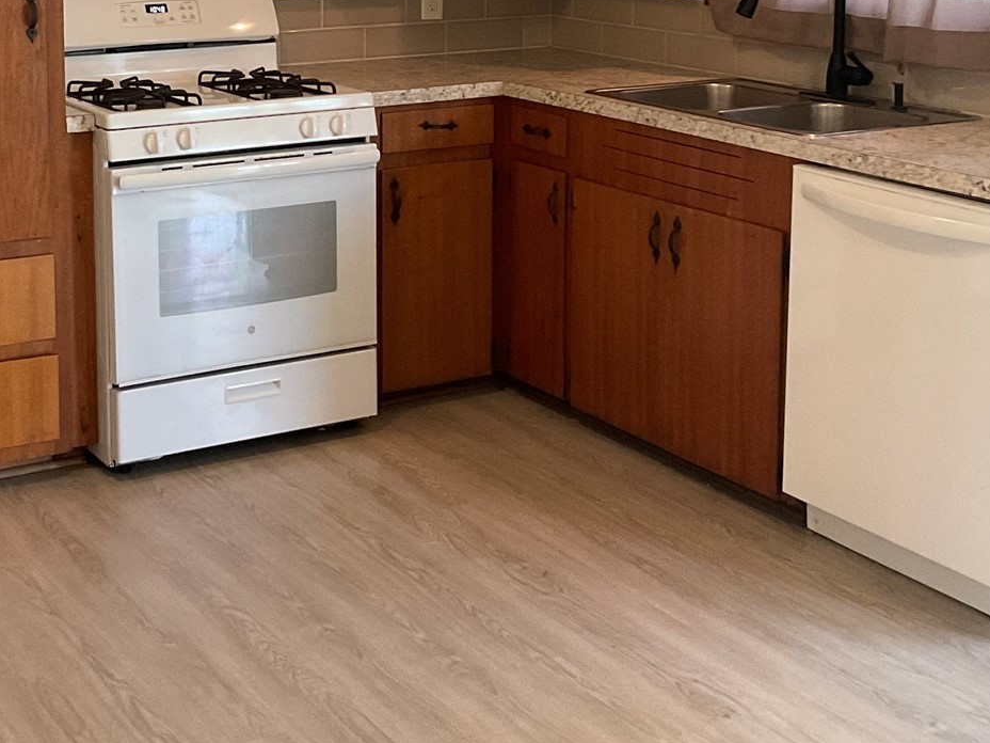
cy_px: 97
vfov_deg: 23.9
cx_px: 306
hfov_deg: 31.8
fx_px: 1716
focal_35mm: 60
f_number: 1.8
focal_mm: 3
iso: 160
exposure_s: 1/60
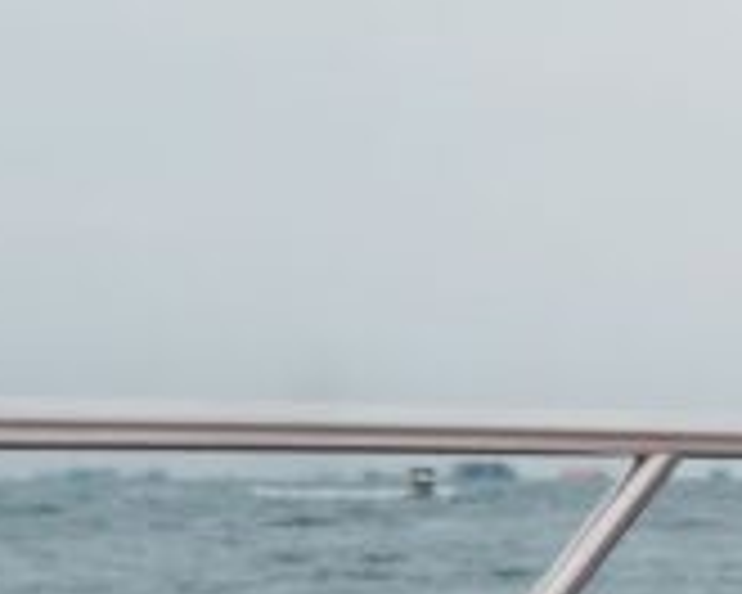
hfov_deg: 10.7
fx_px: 3272
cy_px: 50
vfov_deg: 10.3
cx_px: 1881
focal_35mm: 149
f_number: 3.5
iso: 200
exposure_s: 1/500
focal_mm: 24
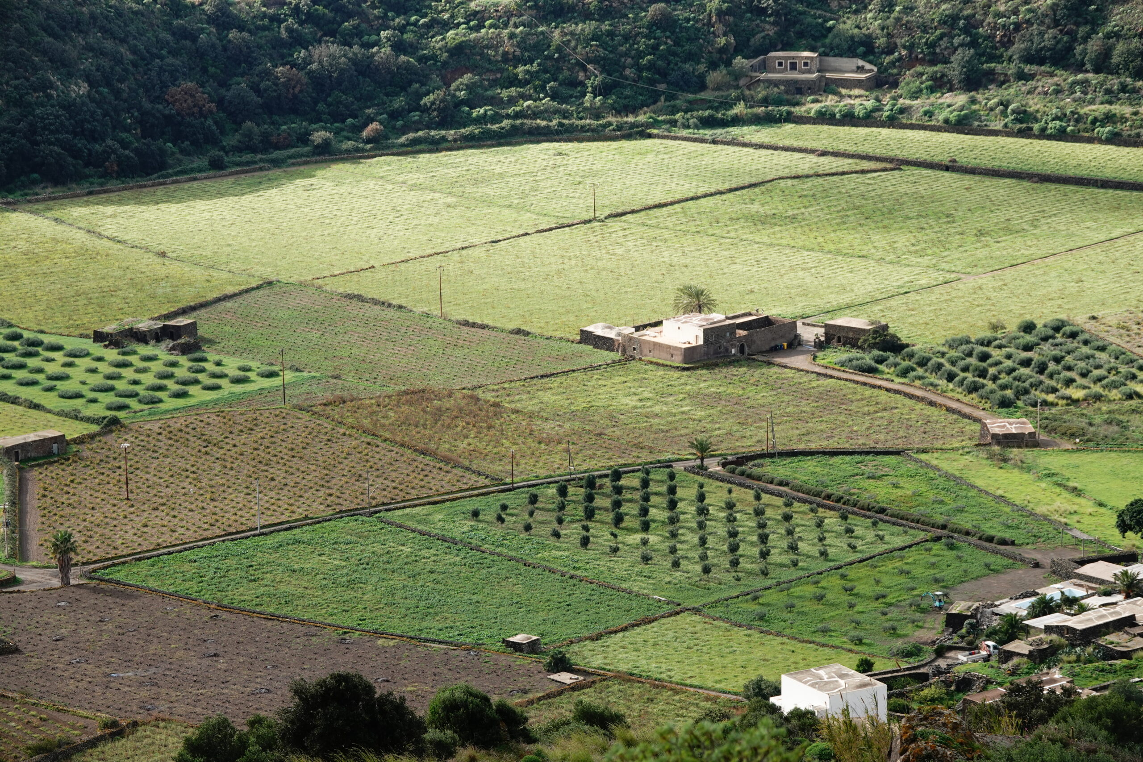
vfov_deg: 11.5
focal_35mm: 119
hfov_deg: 17.2
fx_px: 3778
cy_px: 381
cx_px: 572
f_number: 4
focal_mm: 43.48
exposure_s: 1/320
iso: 100
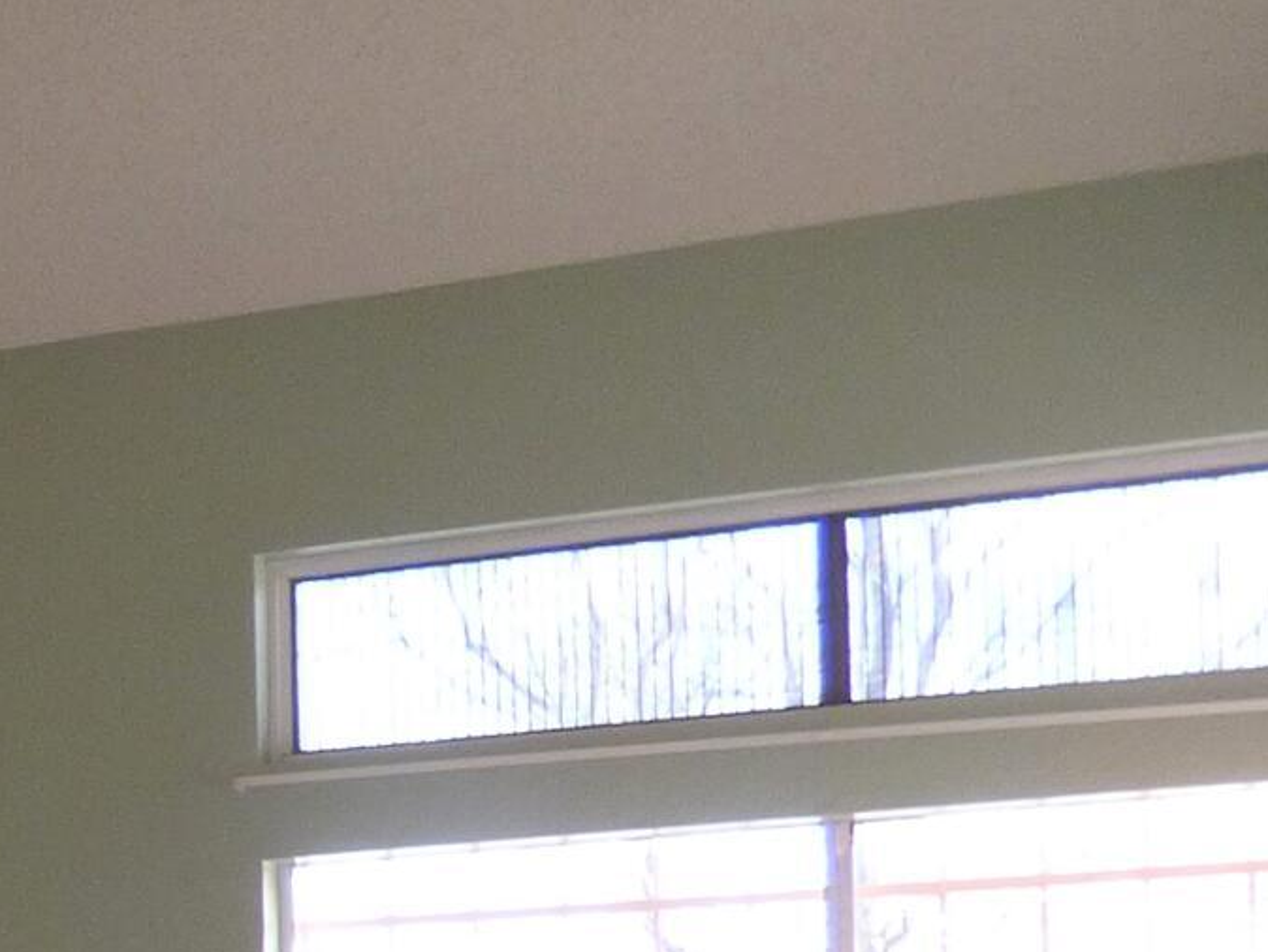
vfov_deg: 15.6
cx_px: -958
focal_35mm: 89
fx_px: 3261
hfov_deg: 17.9
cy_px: 1304
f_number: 2.8
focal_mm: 3.58
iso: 125
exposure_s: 1/60
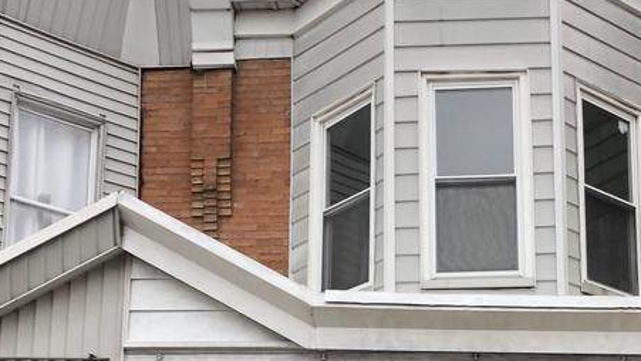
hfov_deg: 28.6
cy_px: 490
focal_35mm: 73
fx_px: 1241
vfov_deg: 15.6
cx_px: 468
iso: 40
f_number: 1.8
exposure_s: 1/120
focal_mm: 3.99
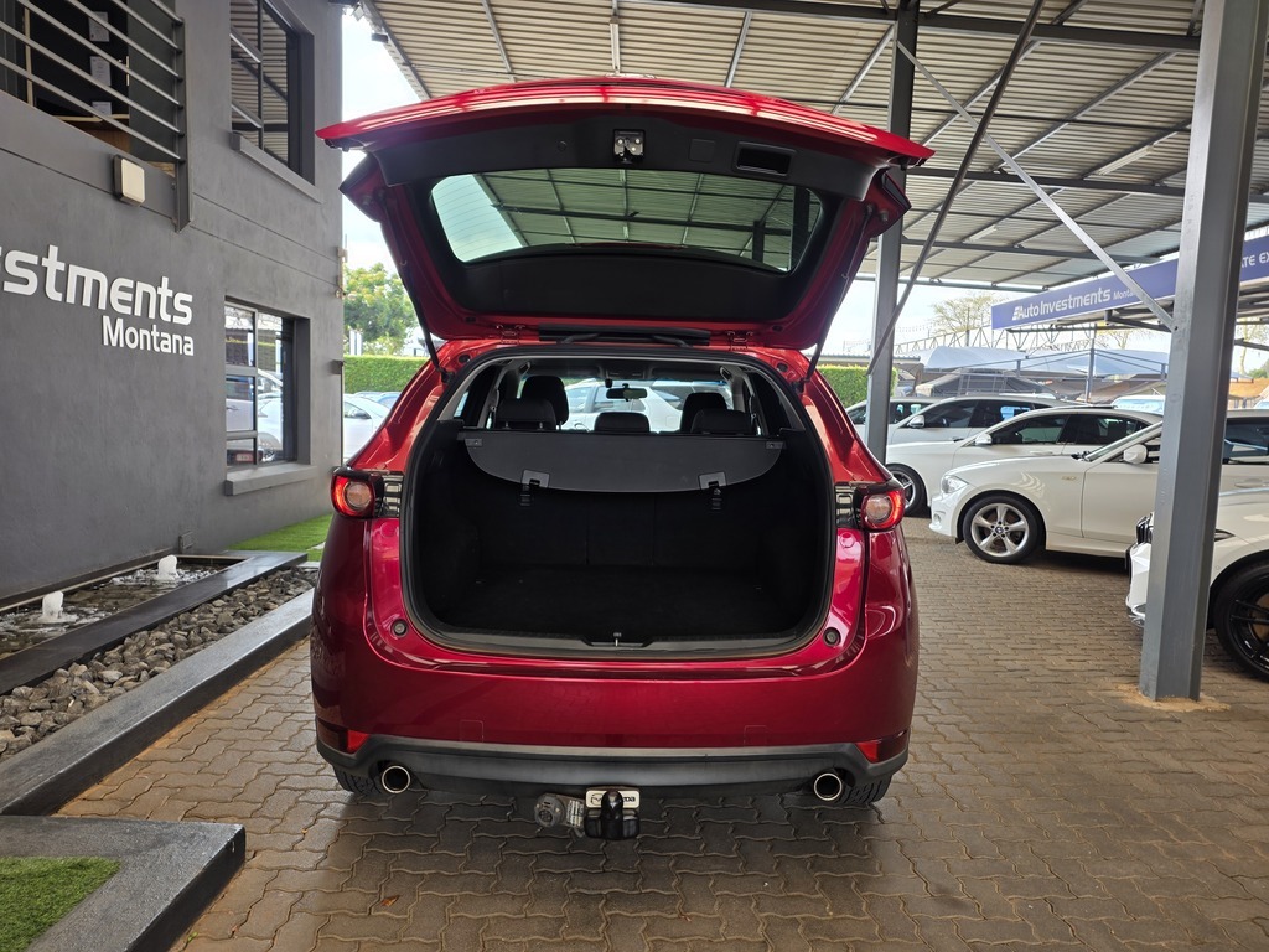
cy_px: 476
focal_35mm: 23
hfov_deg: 73.9
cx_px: 634
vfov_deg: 58.9
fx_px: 843
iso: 32
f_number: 1.7
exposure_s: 1/180
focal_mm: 6.25
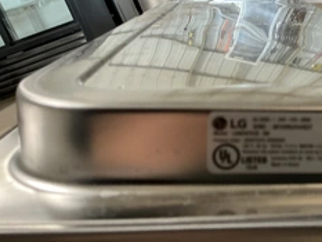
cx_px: 272
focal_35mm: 48
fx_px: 447
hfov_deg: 37.7
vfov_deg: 30.2
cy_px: 90
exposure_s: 1/60
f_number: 1.8
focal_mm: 3
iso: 125
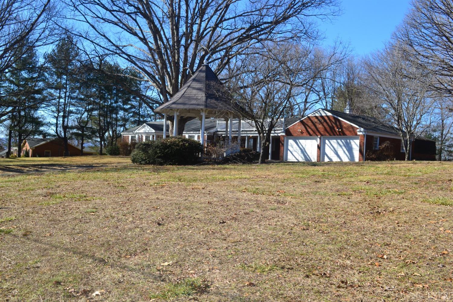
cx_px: 226
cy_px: 151
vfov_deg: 34.2
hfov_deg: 49.6
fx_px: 491
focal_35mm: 39
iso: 400
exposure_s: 1/250
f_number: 10
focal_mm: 26
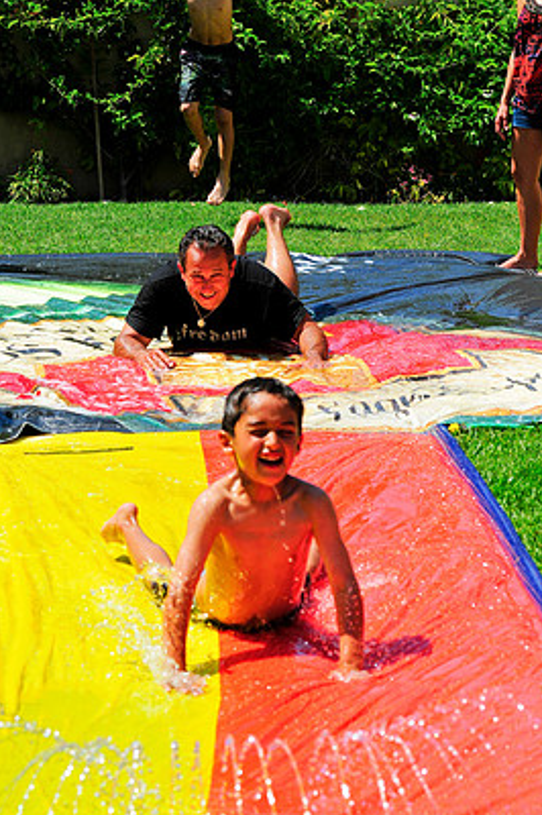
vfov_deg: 17.4
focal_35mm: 118
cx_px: 266
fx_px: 2669
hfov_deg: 11.6
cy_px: 440
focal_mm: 70
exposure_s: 1/640
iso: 200
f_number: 7.1
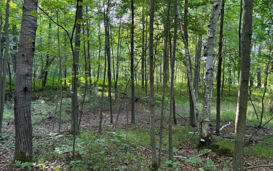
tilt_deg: -6.0
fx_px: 193
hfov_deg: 70.4
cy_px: 89
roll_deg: -0.4
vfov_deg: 47.6
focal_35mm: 26
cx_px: 138
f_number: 1.78
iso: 200
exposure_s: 1/60
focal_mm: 6.76
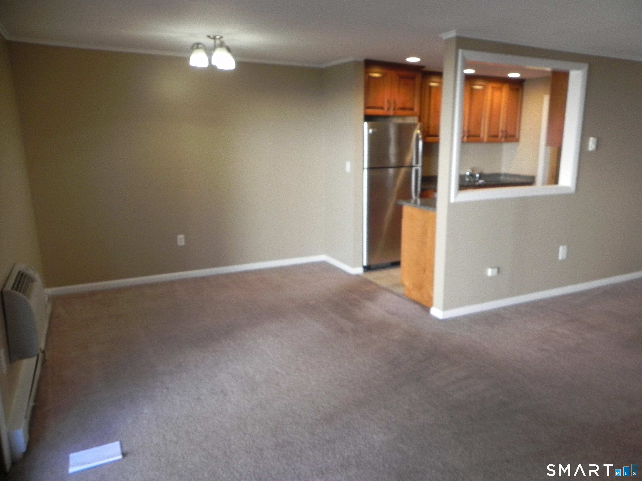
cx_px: 321
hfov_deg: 67.3
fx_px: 482
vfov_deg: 53.1
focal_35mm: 26
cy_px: 240
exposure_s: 1/30
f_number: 2.8
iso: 172
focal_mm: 4.6
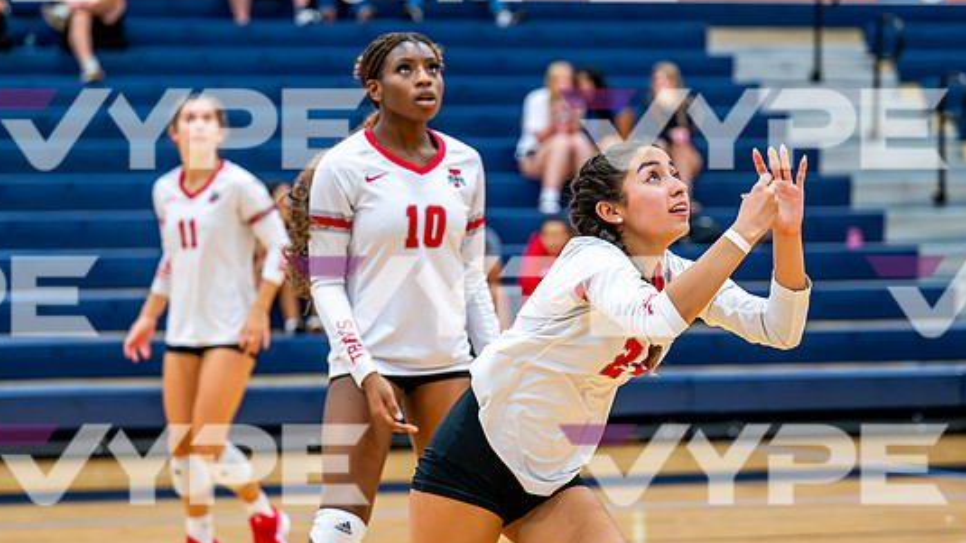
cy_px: 277
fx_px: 3304
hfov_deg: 16.6
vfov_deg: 9.4
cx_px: 508
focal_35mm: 129
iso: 3600
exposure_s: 1/800
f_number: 2.8
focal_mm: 87
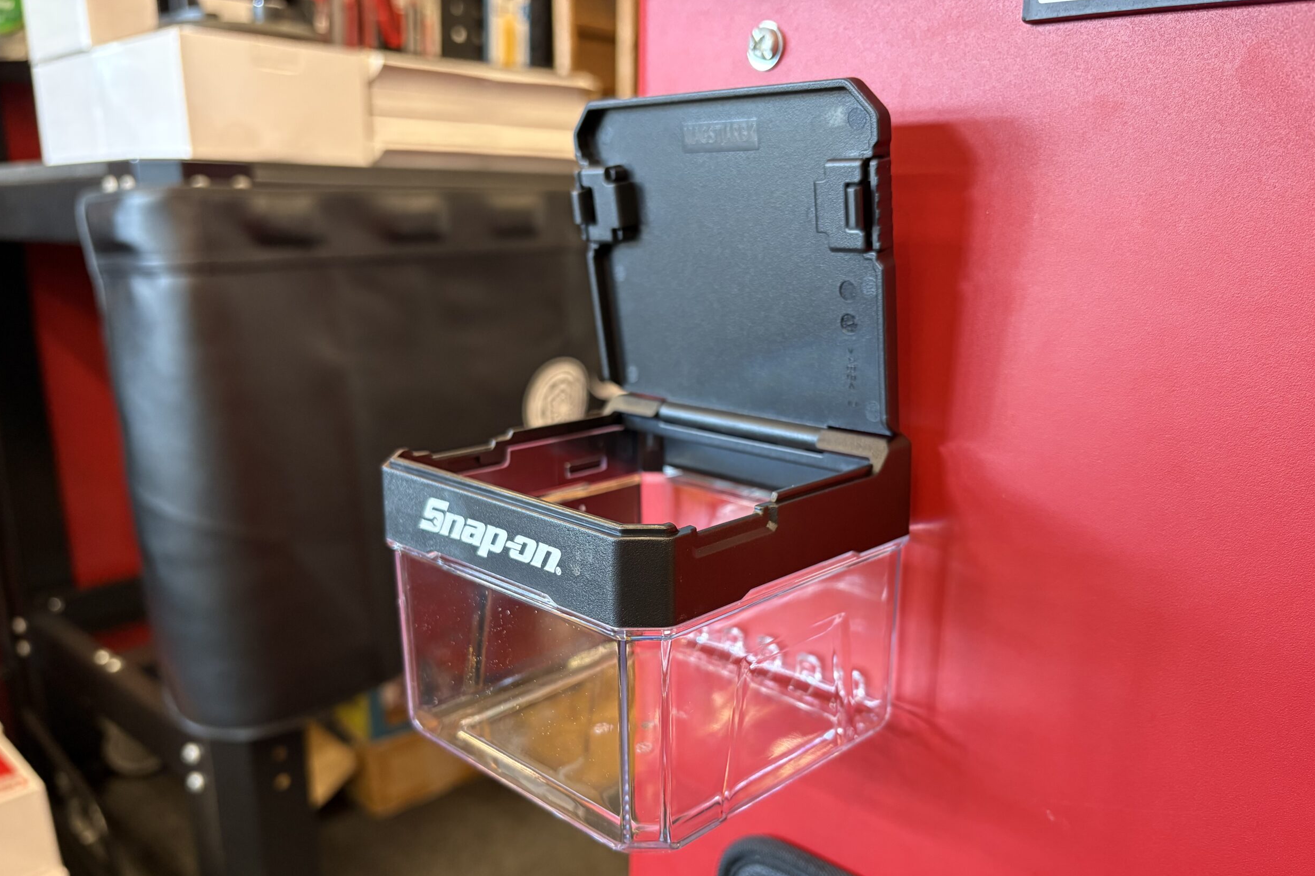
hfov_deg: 65.5
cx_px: 678
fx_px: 1023
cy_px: 506
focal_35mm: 28
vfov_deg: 46.2
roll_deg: -0.9
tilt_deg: -15.3
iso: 250
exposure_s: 1/60
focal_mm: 5.96
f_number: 1.6
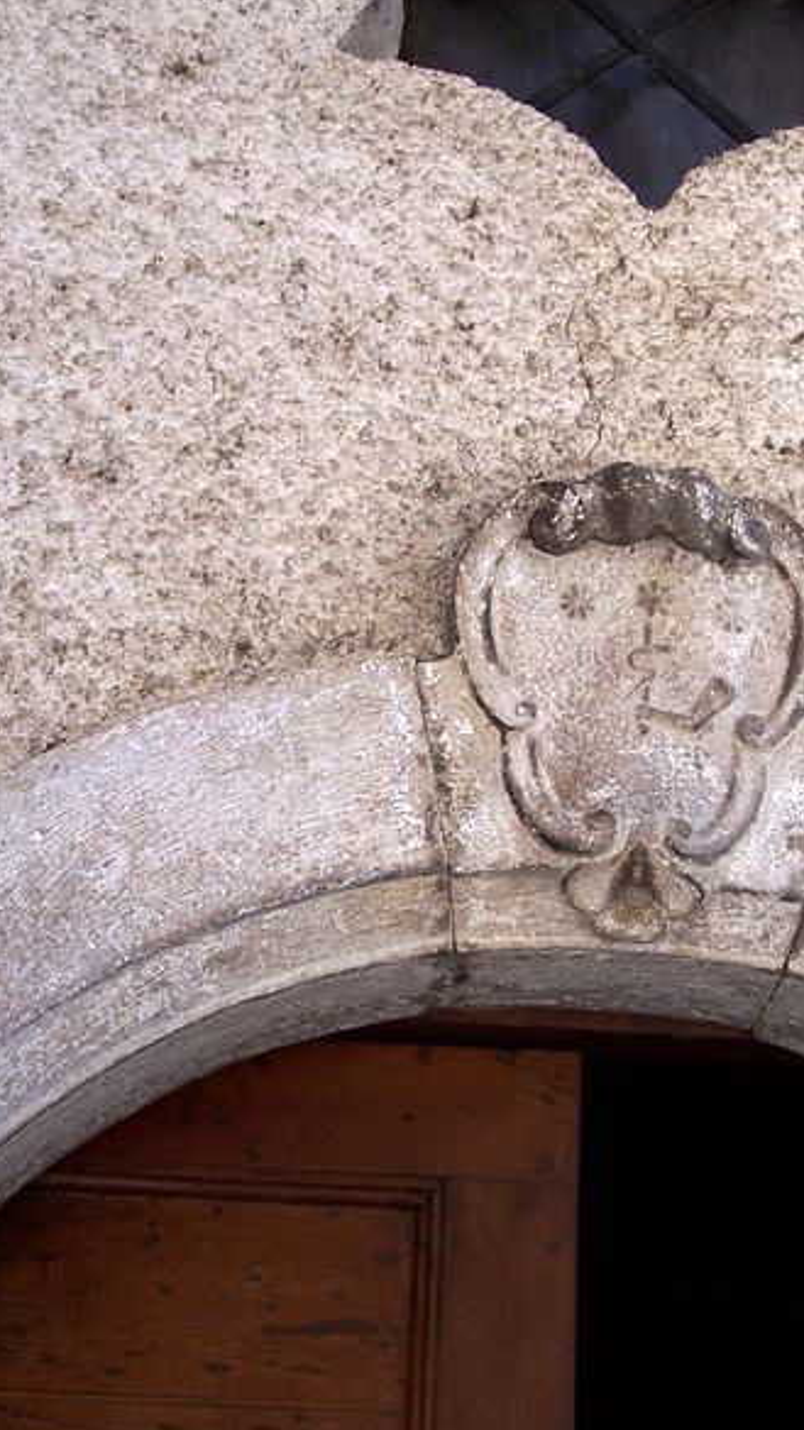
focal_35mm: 62
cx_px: 652
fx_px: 2350
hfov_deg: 19.2
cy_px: 622
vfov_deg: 33.8
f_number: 3.4
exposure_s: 1/500
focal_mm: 8
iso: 100
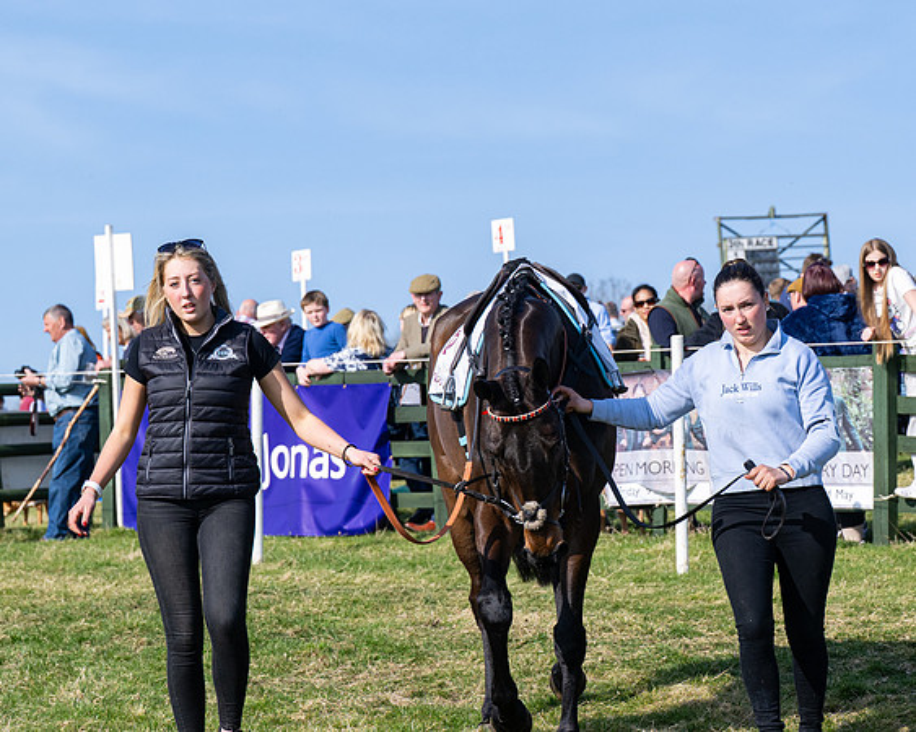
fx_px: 3560
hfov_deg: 14.7
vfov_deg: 11.7
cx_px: 518
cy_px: 328
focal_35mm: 131
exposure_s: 1/2500
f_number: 4
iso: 200
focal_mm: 70
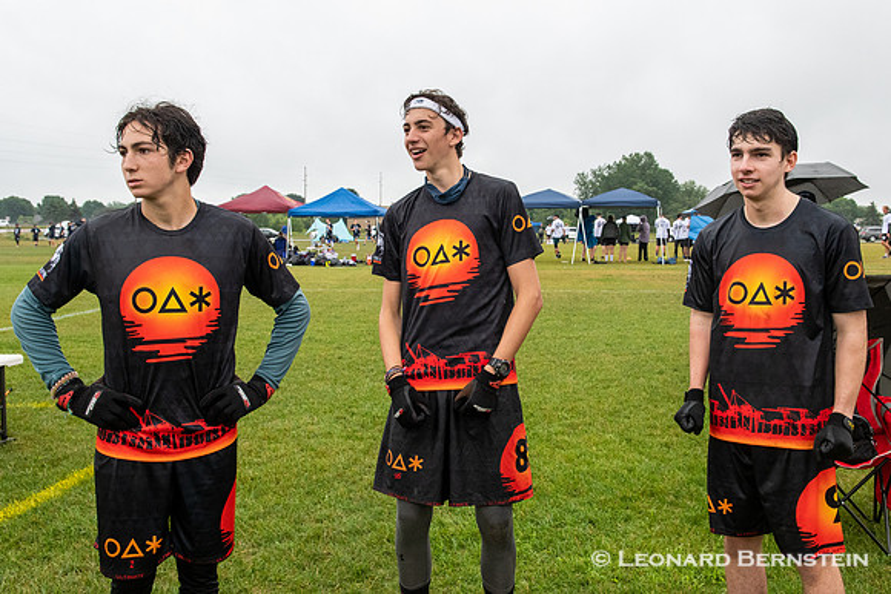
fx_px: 906
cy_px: 279
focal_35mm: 37
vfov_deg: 36.3
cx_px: 473
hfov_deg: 52.3
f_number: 5.6
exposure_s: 1/800
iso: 1600
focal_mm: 23
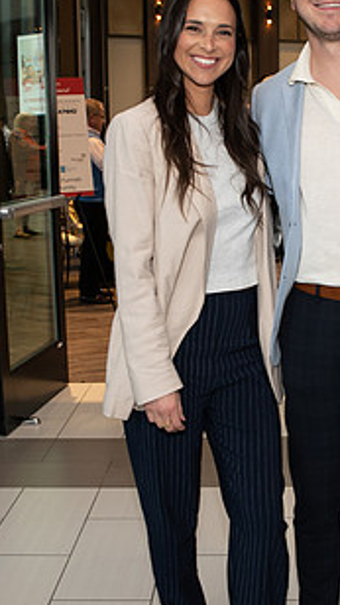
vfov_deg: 36.6
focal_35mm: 57
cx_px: 259
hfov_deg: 20.9
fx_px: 915
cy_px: 308
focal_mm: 24
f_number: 4
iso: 640
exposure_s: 1/60
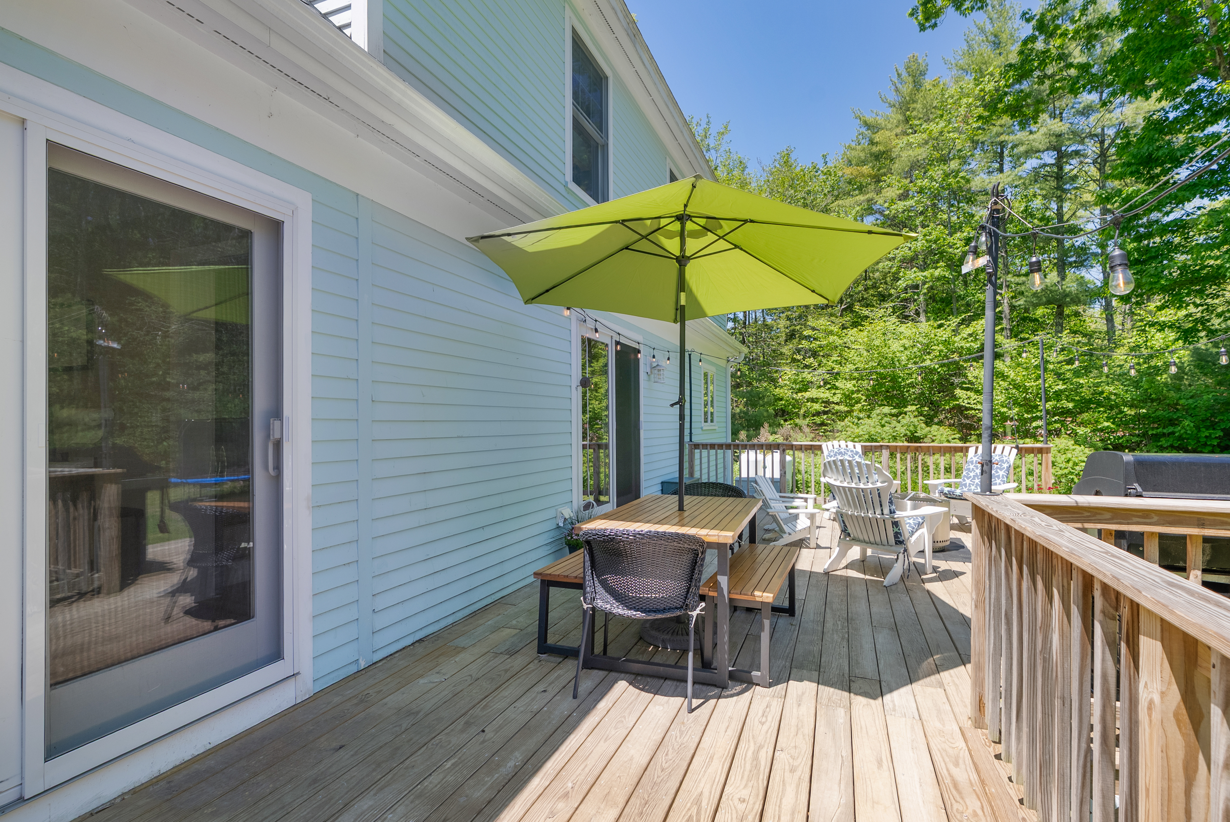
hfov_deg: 96.7
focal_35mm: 16
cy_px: 411
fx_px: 547
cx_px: 615
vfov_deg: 73.9
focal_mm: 16
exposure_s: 1/640
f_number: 7.1
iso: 320
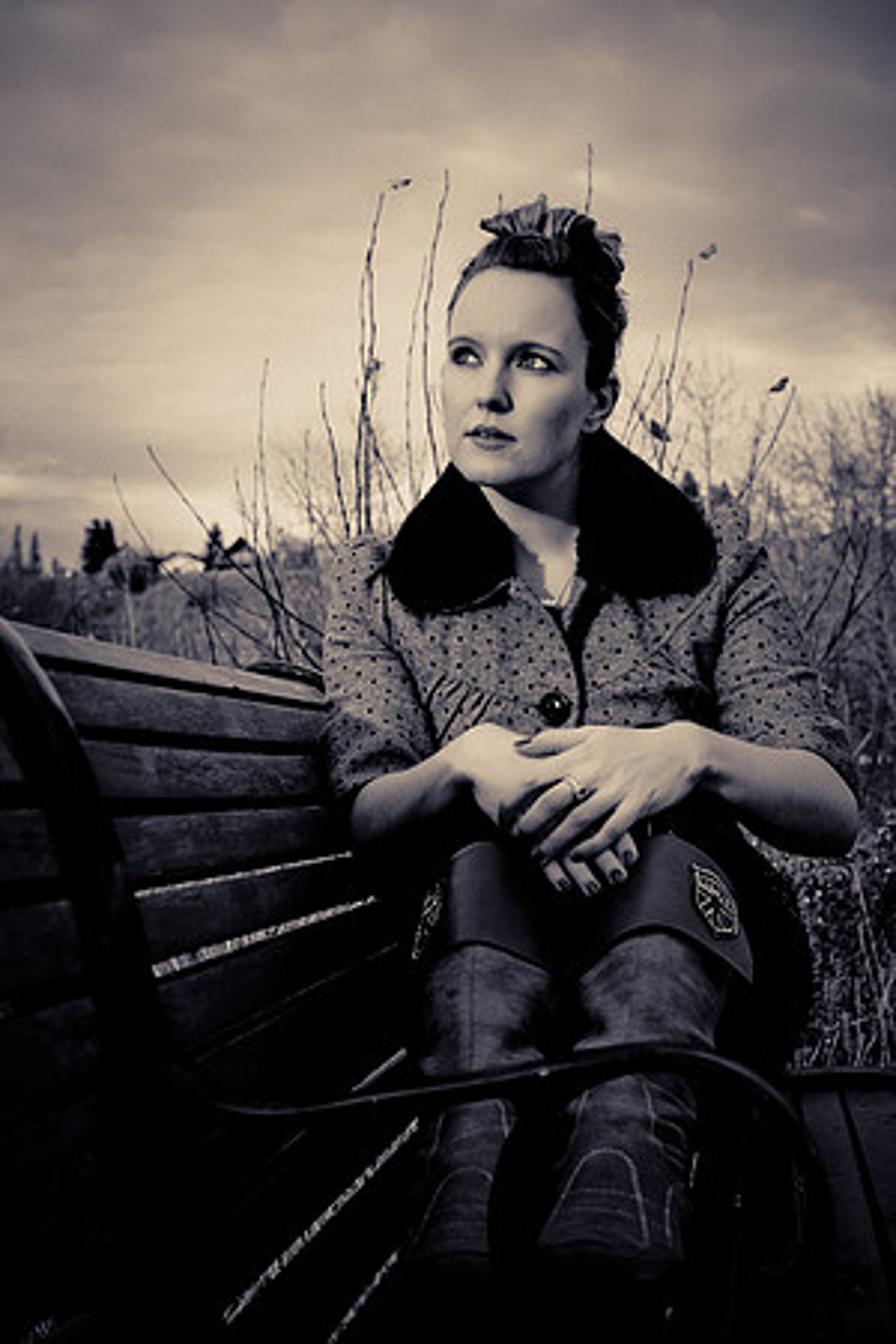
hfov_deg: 27.0
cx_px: 448
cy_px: 672
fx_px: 1867
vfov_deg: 39.6
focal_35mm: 50
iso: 200
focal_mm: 50
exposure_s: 1/200
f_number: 8
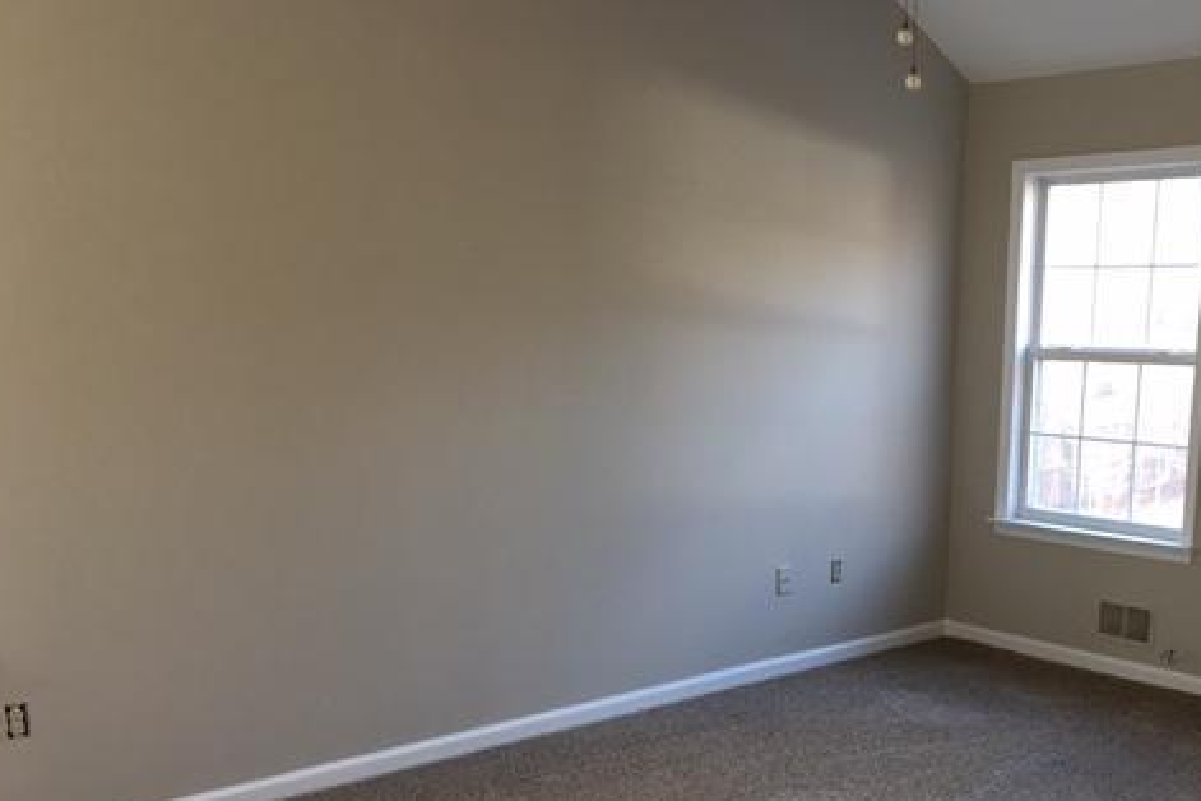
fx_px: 1368
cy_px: 569
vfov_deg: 32.2
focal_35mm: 41
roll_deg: -1.2
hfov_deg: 46.8
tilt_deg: -9.5
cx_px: 785
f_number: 2.2
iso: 32
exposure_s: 1/15
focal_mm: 4.15
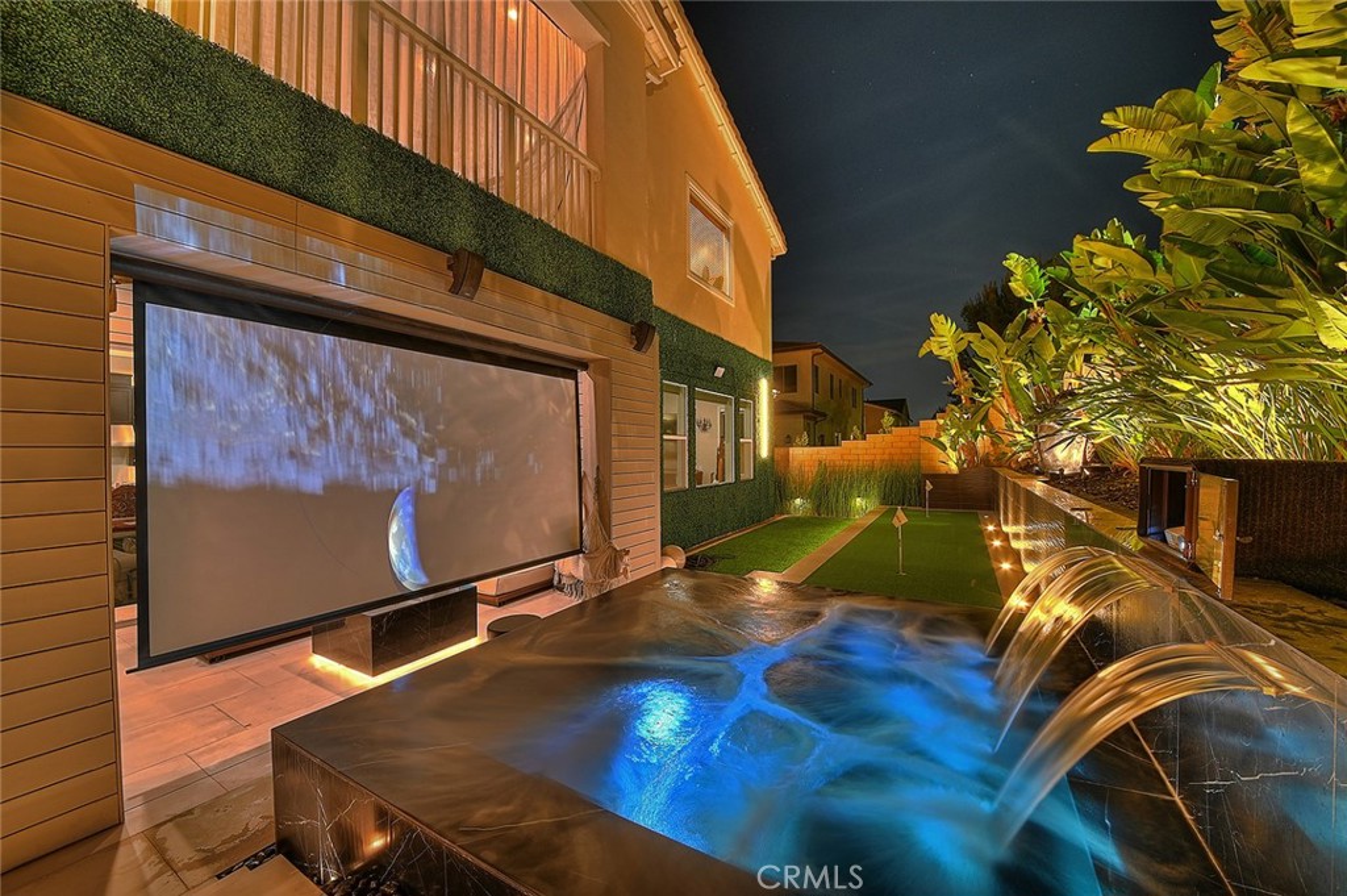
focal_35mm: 12
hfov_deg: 112.7
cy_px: 448
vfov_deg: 89.9
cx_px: 674
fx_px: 449
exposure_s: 1
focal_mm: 12
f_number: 9
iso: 250
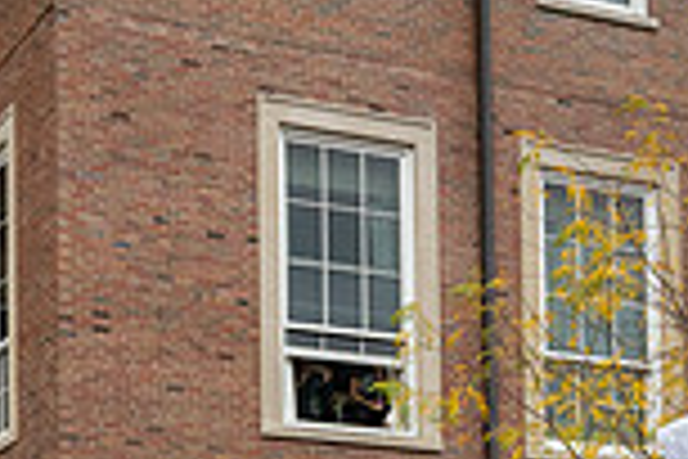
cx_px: -31
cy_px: 785
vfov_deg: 13.7
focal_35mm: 91
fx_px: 1739
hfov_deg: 21.4
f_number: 4
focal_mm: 24
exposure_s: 1/1600
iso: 640
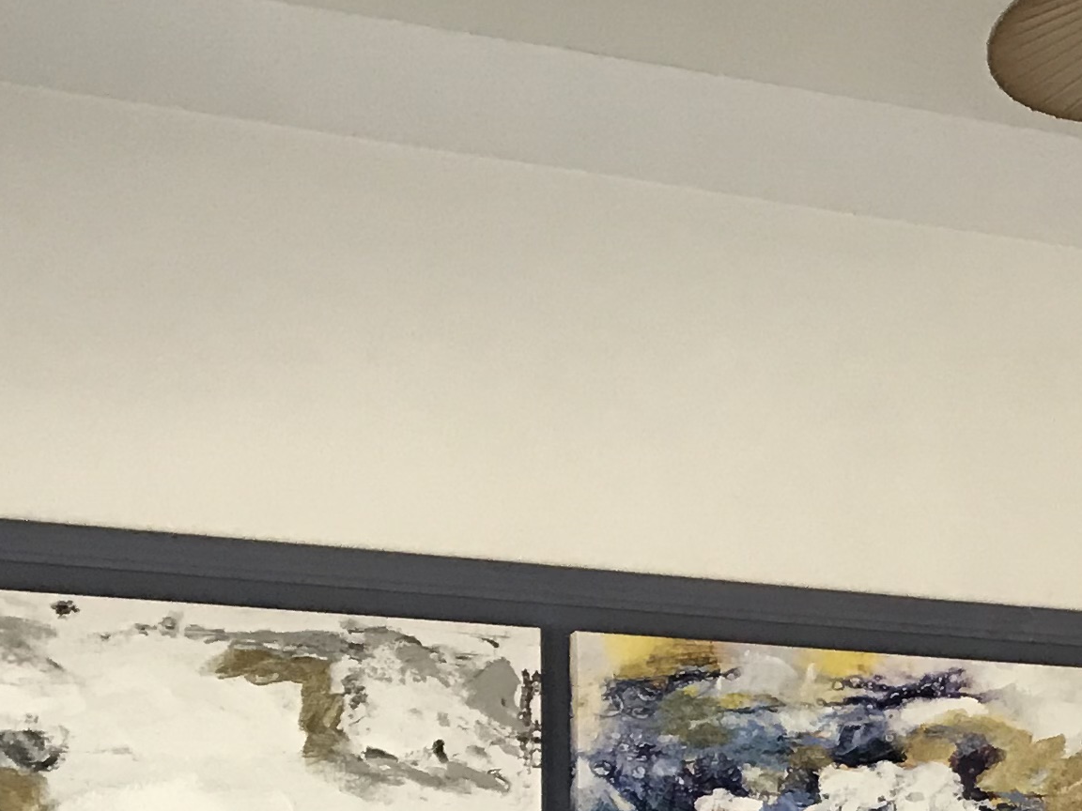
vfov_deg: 14.4
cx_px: 1319
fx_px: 3063
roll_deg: -0.7
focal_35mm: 98
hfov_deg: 18.9
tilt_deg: +0.6
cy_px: 1096
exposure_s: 1/30
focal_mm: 3.99
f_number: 1.8
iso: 32
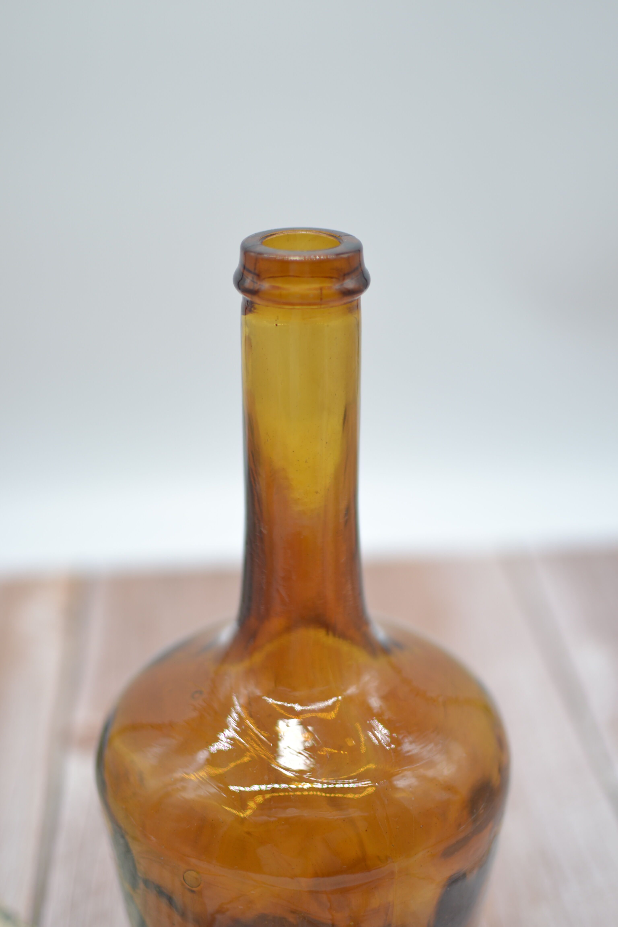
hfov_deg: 25.8
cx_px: 309
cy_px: 464
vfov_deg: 37.9
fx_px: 1352
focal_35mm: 52
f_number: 1.8
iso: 100
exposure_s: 1/400
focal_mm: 35
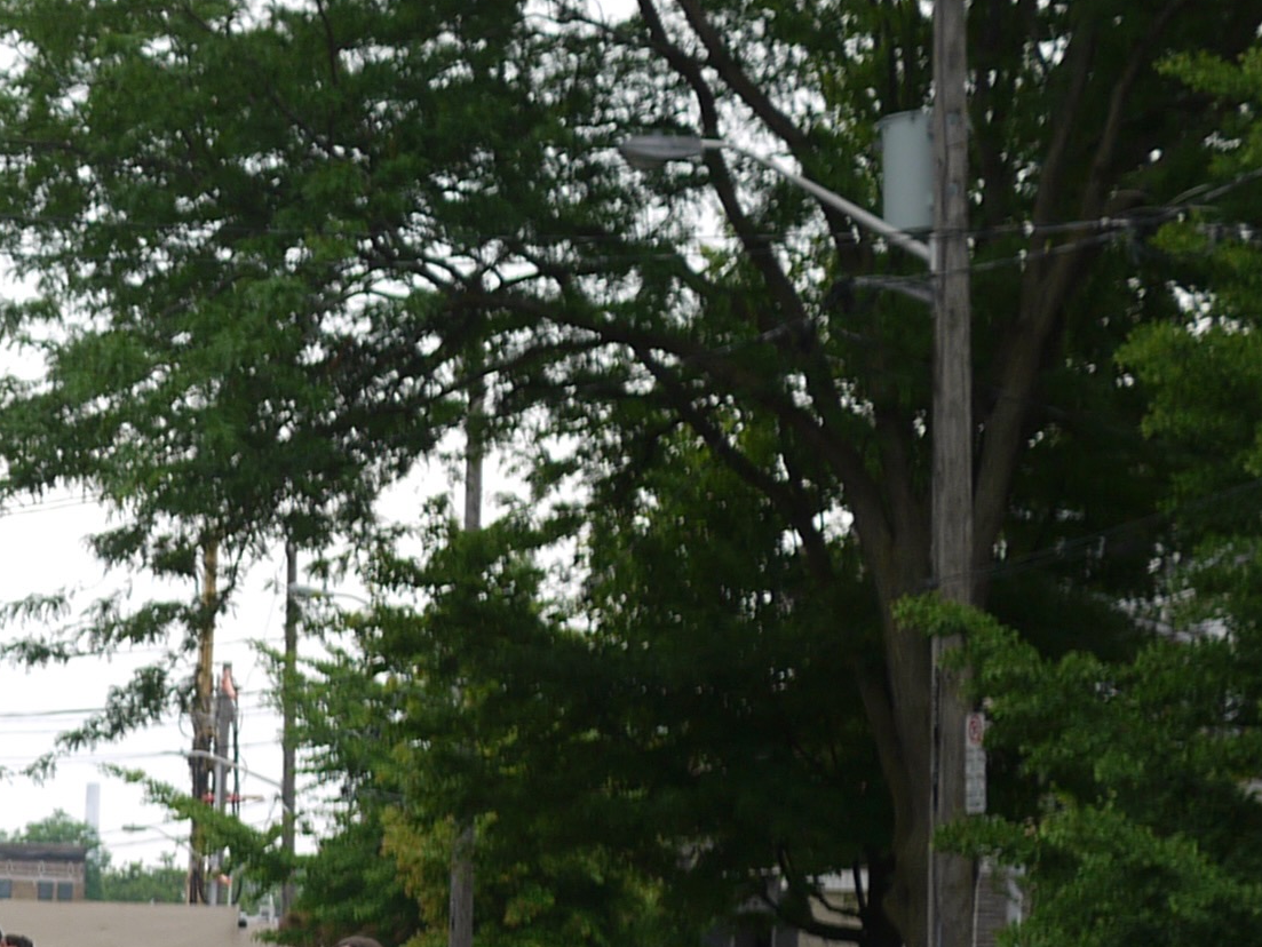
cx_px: -673
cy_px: 1131
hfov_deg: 12.8
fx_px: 5288
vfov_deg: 10.1
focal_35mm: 145
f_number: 2
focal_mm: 20
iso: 100
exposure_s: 1/1300
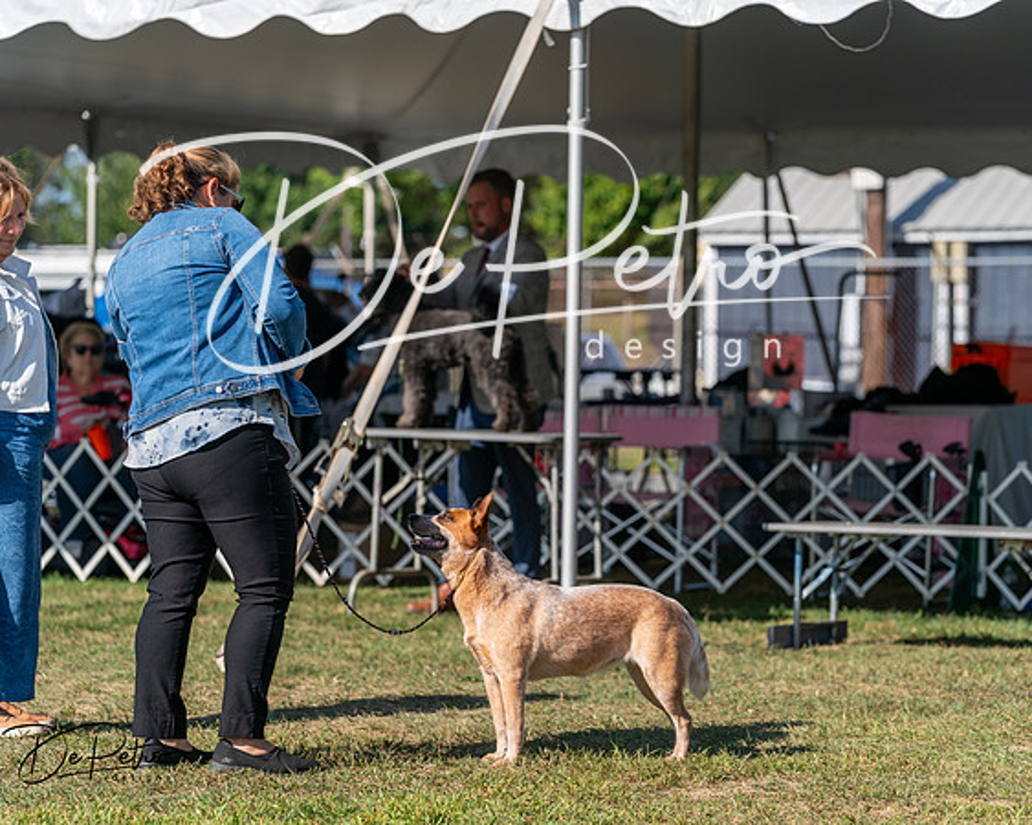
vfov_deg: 10.5
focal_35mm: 148
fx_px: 4504
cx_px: 516
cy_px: 412
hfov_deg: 13.1
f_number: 4.5
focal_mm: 131
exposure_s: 1/1250
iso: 125
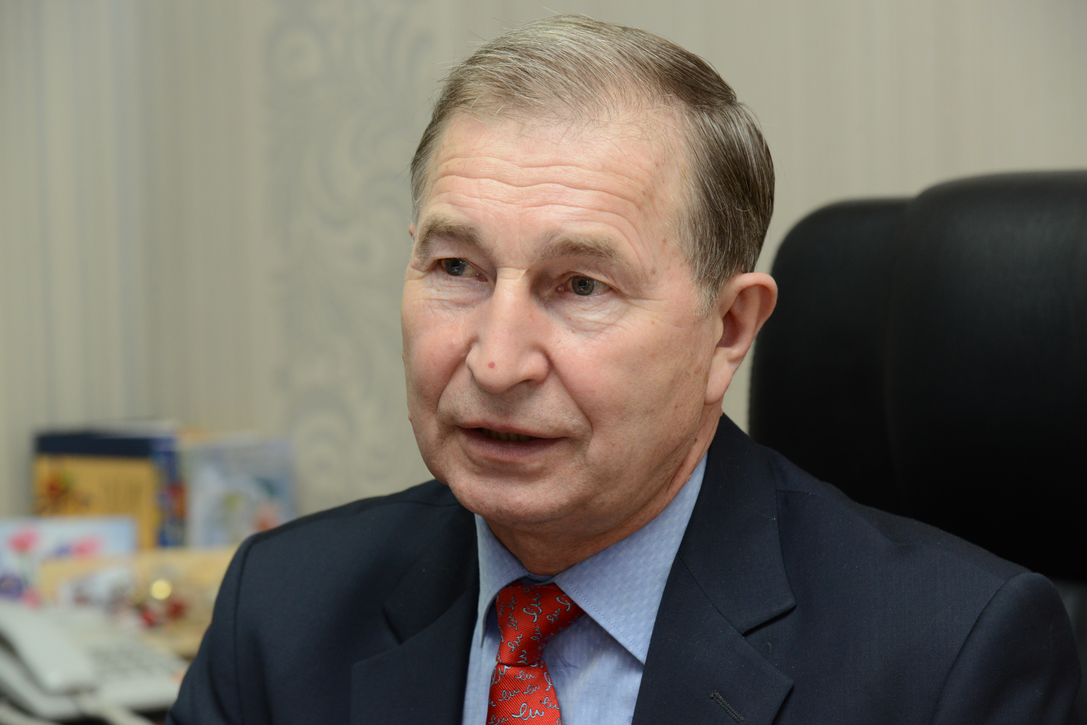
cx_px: 544
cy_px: 362
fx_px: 3623
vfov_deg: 11.4
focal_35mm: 120
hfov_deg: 17.1
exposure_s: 1/100
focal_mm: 120
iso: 1600
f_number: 5.6
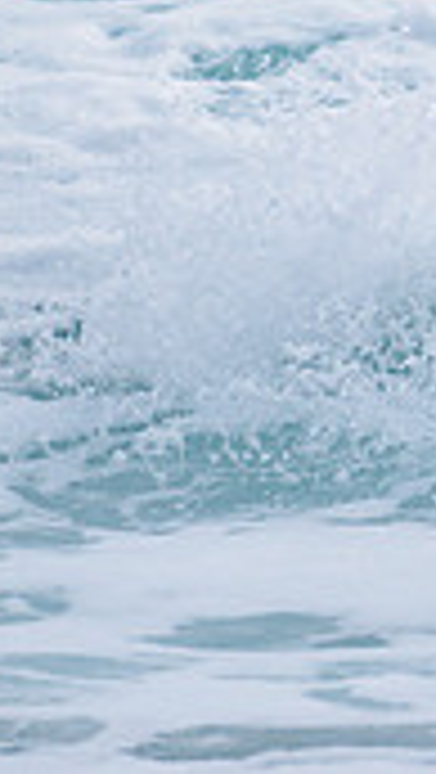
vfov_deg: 1.0
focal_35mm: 2163
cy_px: -288
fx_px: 44369
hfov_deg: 0.6
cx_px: 1273
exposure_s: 1/2000
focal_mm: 500
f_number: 5.6
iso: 140
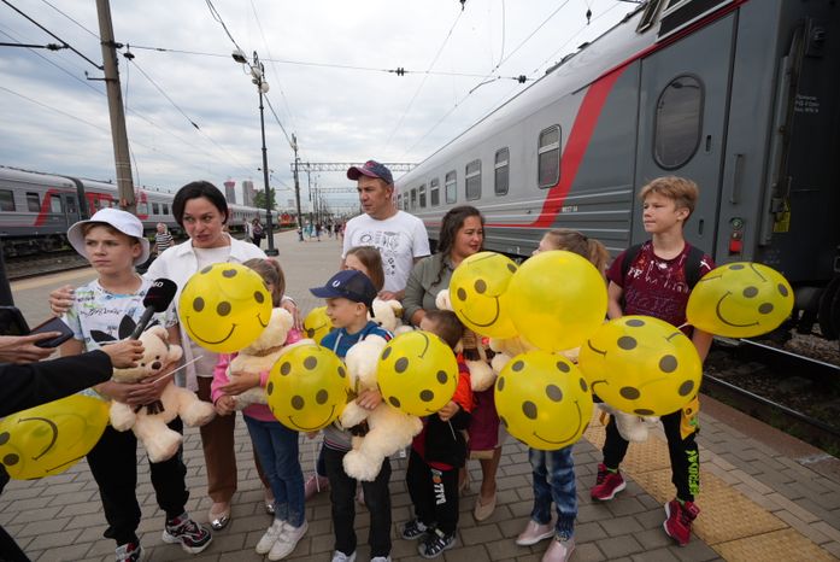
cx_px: 420
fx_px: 374
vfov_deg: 73.9
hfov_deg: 96.7
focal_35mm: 16
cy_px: 281
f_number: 5.6
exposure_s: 1/200
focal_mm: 16
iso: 100
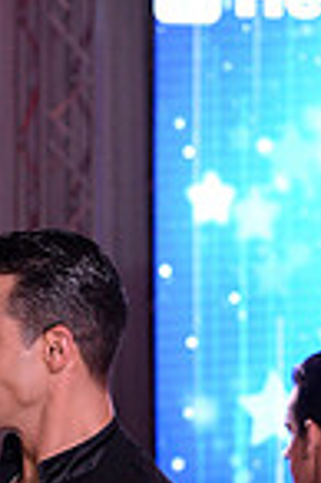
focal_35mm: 366
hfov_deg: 3.7
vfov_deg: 5.5
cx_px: -141
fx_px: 4907
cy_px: 900
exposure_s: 1/250
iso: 2000
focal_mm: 92
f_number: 5
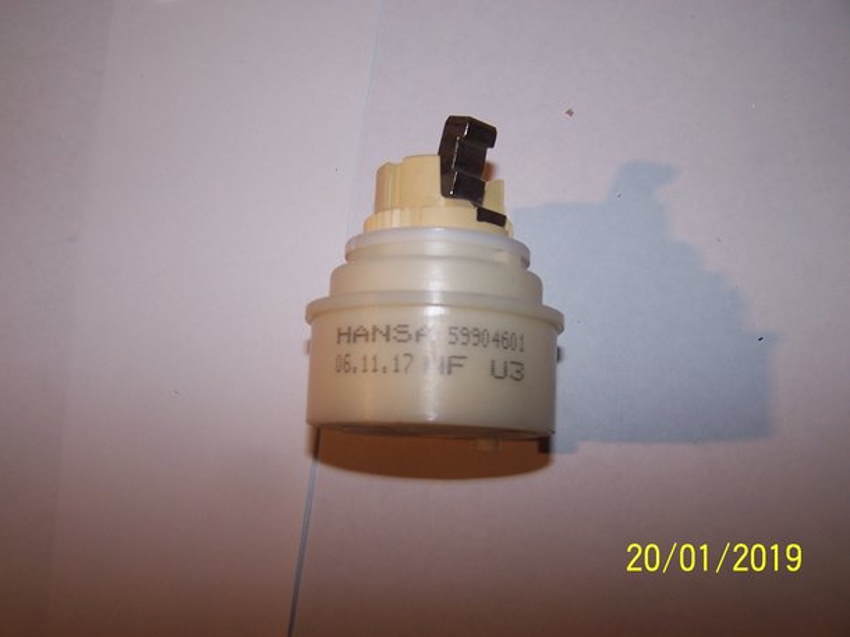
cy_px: 318
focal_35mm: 38
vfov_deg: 37.7
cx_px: 425
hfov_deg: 49.0
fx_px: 933
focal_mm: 6.3
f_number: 2.8
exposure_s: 1/60
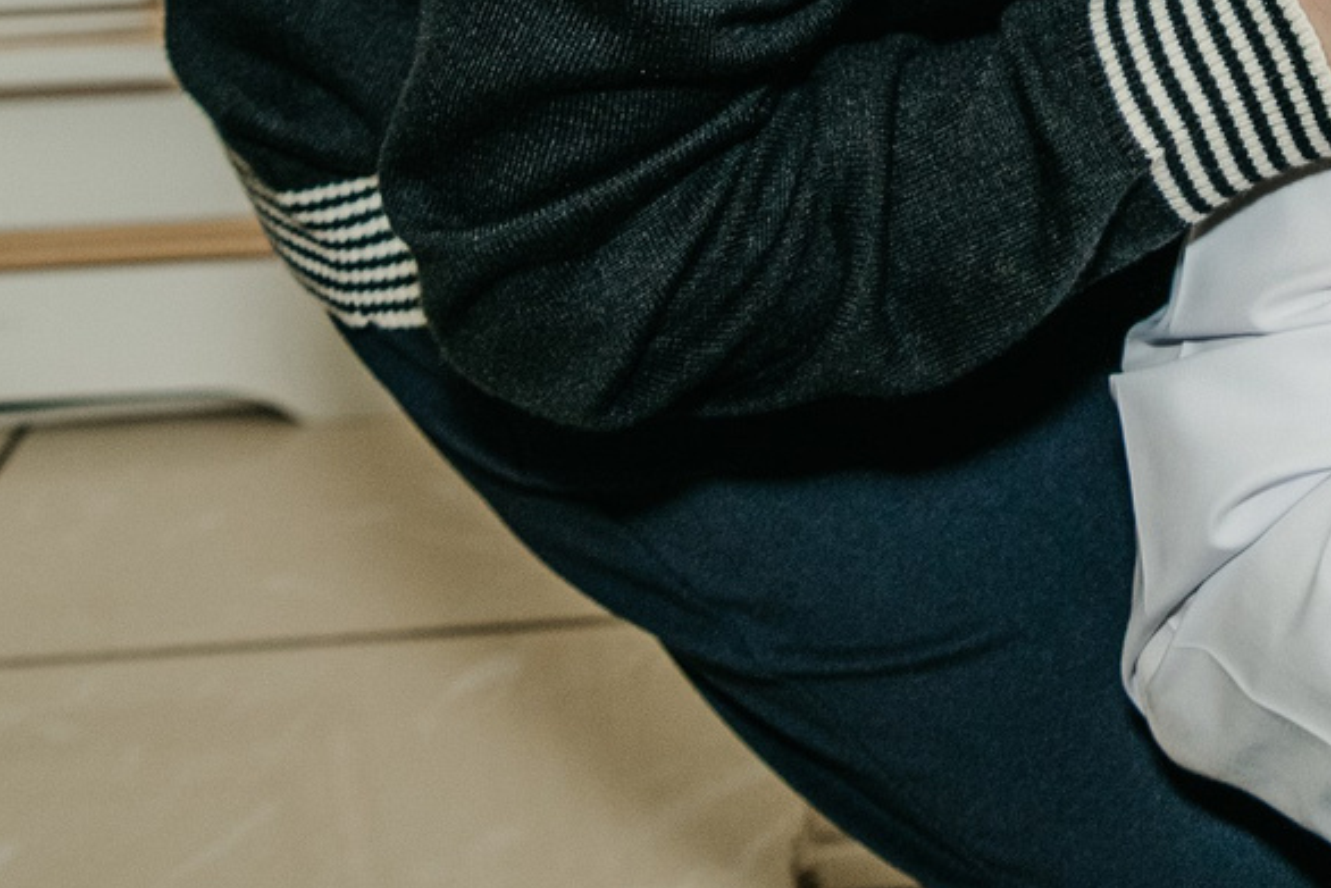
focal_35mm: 126
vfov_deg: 10.1
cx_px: 2201
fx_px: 4659
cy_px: -862
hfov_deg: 14.7
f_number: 4.5
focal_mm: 28
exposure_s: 1/160
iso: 320
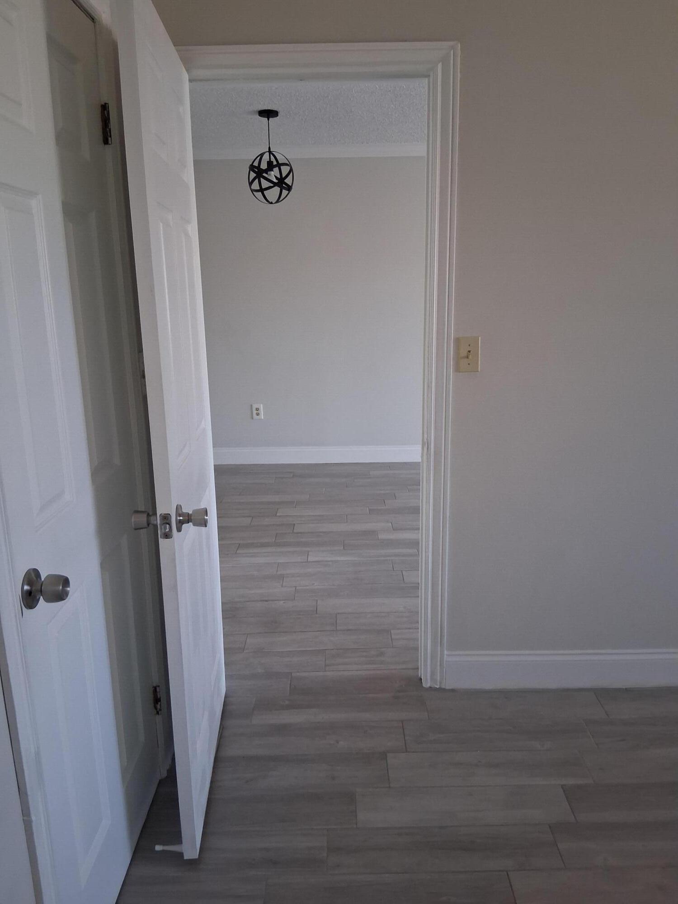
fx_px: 679
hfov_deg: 53.1
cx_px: 339
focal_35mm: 26
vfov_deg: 67.3
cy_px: 452
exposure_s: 1/60
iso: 320
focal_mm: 3.98
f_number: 1.8
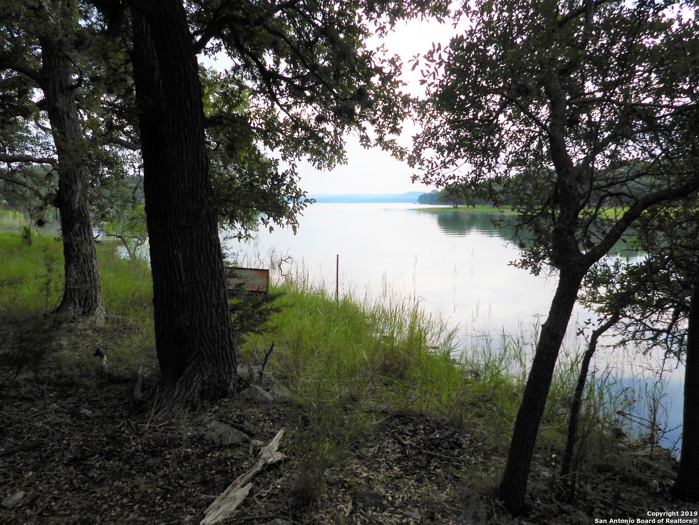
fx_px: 485
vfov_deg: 56.8
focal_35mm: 24
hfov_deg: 71.6
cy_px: 262
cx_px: 350
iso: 100
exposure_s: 1/1000
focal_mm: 4.3
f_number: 2.8
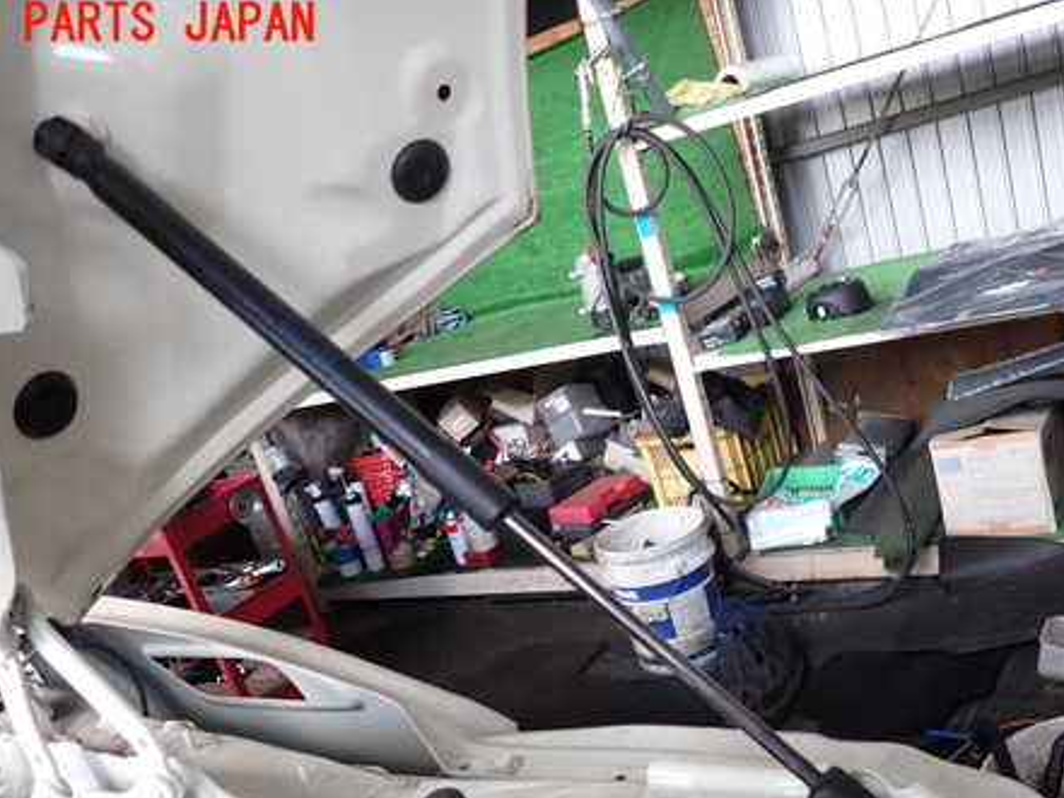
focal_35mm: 34
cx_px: 601
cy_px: 538
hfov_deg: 53.8
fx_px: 1045
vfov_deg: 41.2
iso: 125
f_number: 2
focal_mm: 4.5
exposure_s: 1/60
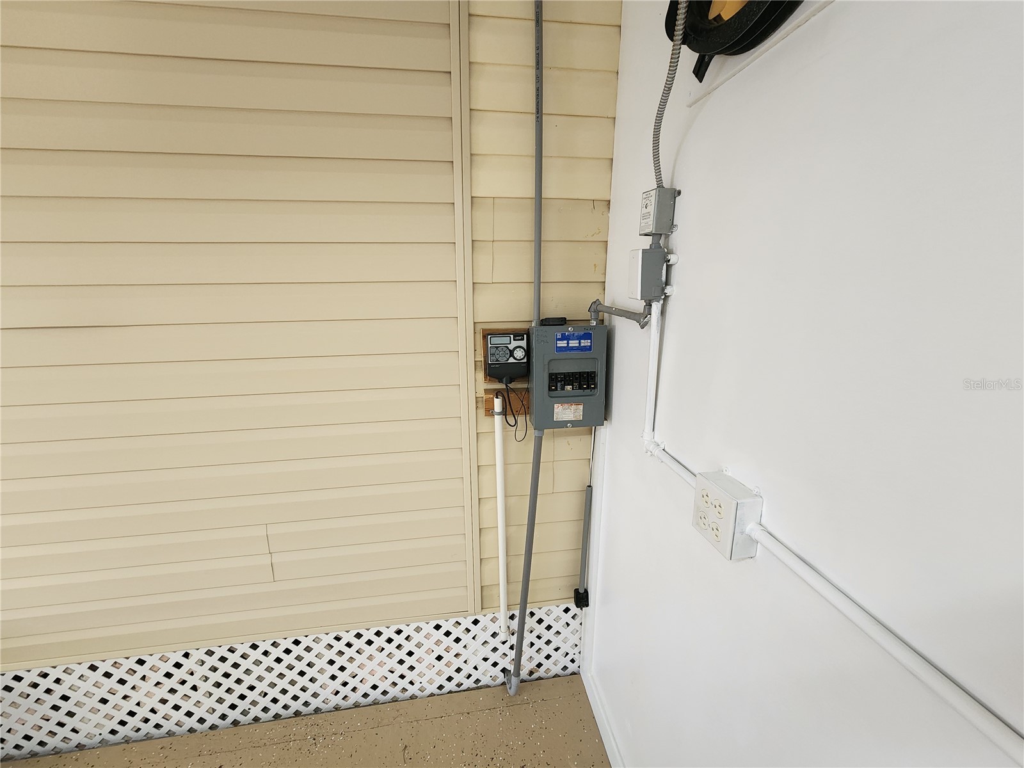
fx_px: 385
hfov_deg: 106.2
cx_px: 512
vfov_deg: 89.9
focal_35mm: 13
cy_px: 384
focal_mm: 2.2
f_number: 2.2
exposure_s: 1/60
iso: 320
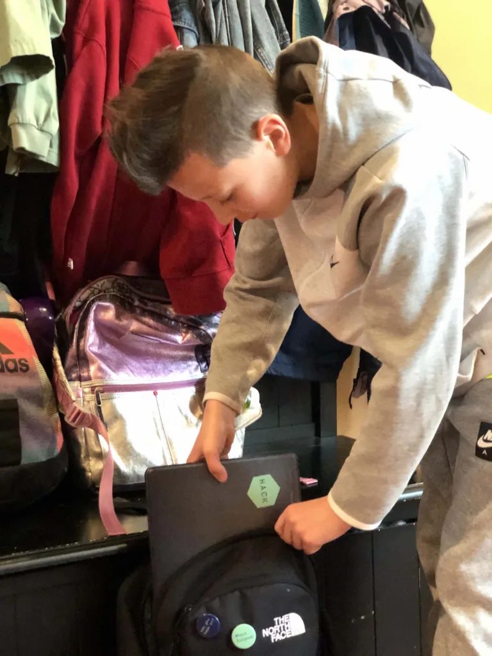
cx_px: 246
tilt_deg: -5.2
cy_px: 328
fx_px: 1080
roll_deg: +1.0
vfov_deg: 33.8
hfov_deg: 25.7
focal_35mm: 57
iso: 1000
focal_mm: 6.6
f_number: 2.8
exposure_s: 1/30
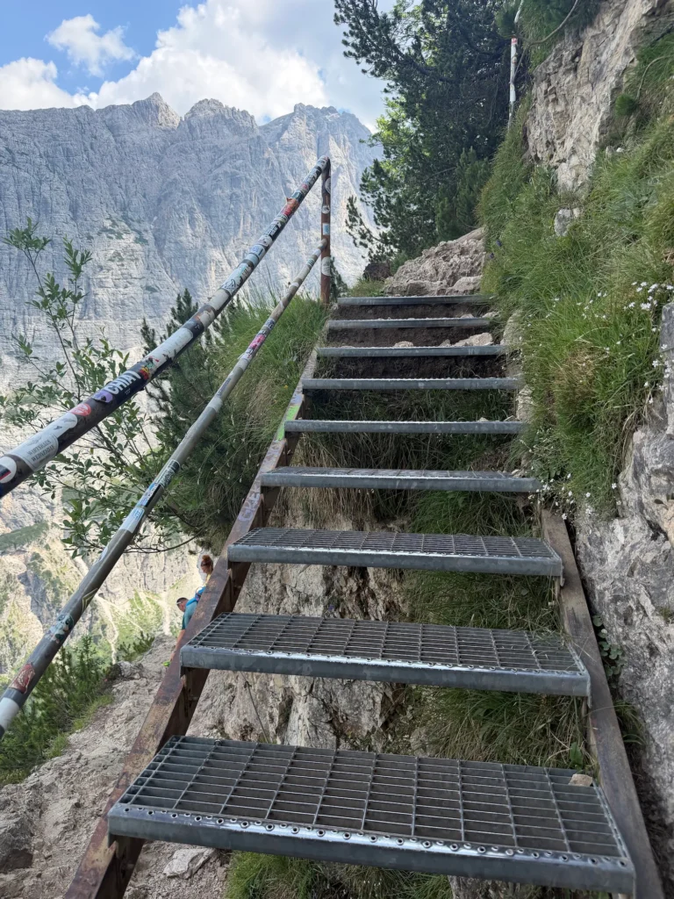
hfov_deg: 56.8
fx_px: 623
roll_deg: -1.6
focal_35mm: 24
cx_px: 337
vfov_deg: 71.6
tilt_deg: -4.7
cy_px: 450
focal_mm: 6.76
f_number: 1.78
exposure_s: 1/1618
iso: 100
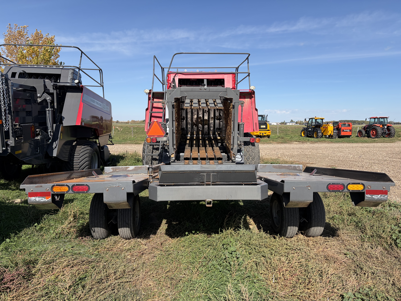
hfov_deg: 67.3
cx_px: 200
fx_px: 301
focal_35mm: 26
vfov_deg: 53.1
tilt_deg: -4.2
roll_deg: +0.3
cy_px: 150
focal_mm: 5.96
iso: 50
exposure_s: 1/3279
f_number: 1.6
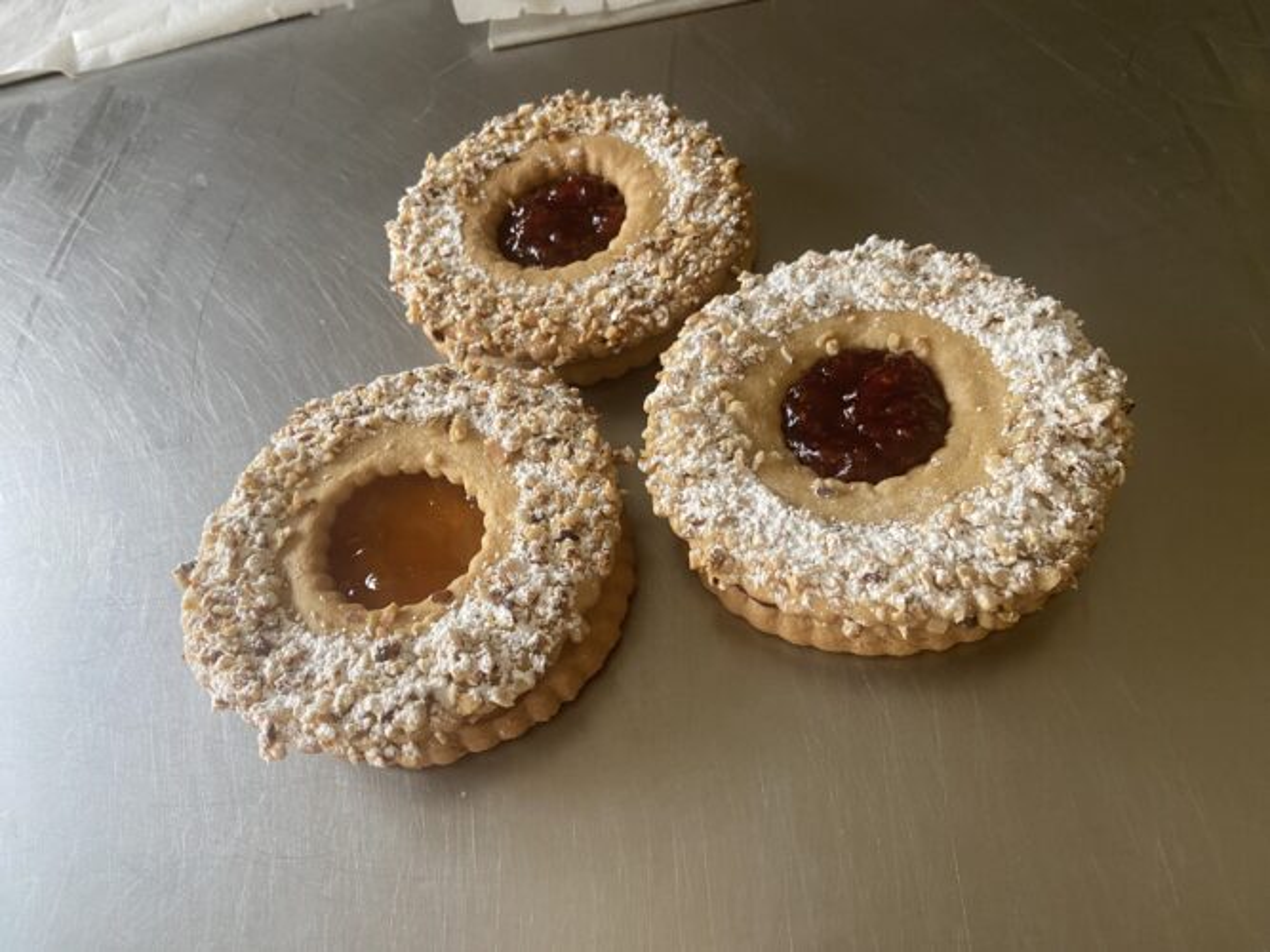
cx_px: 635
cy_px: 476
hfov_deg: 67.3
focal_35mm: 26
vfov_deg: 53.0
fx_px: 954
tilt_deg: -55.7
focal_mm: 4.25
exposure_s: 1/87
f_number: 1.8
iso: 125
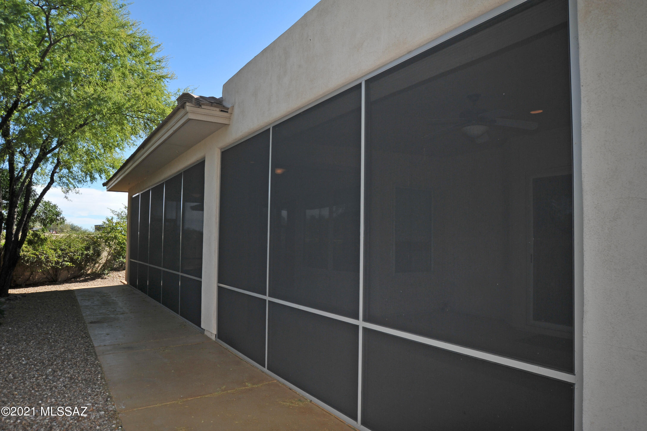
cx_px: 324
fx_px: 413
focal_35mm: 23
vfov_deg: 55.0
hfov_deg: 76.1
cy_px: 216
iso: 320
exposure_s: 1/320
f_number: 11
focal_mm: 23
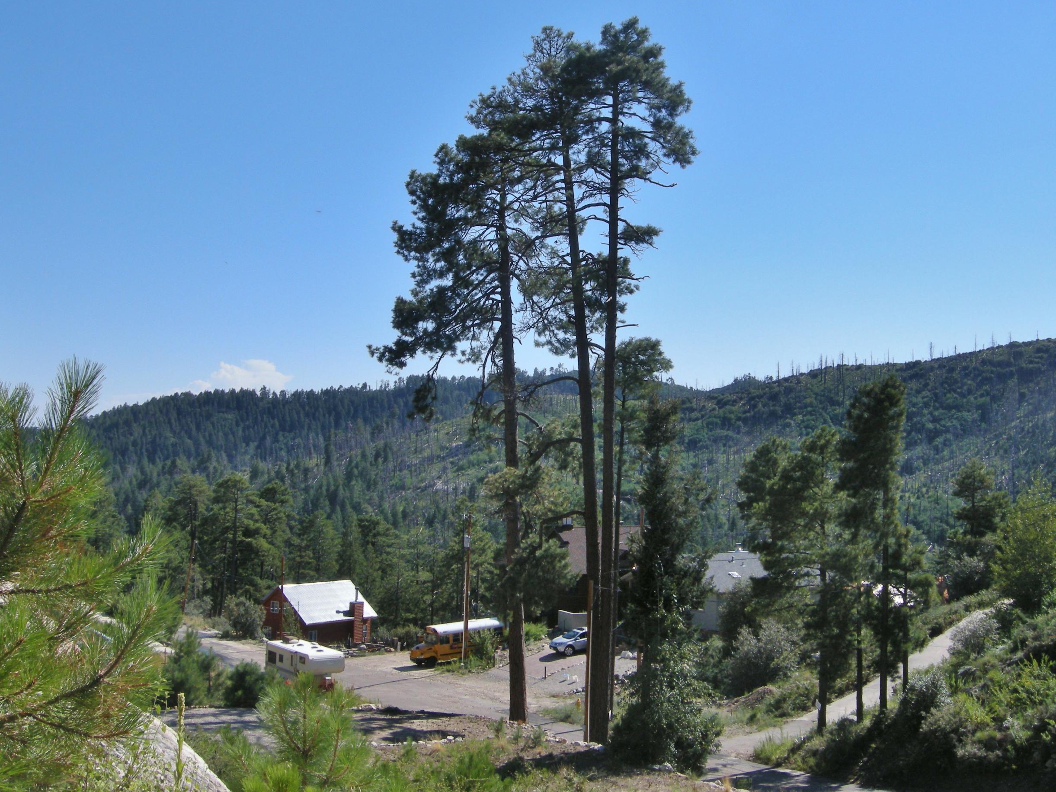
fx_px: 1312
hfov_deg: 43.8
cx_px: 562
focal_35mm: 43
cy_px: 350
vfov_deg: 33.6
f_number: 6.1
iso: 64
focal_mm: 7.5
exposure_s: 1/240
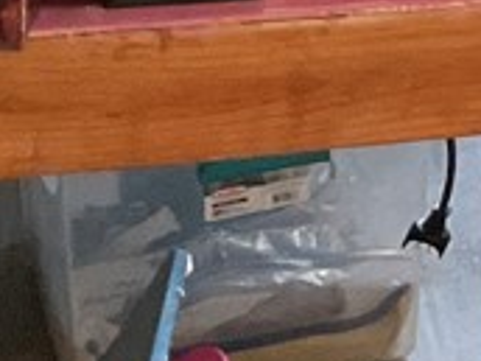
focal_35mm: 173
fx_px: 2404
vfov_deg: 7.9
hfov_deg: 9.5
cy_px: -540
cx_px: 1314
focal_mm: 3
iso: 200
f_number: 1.8
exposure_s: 1/60
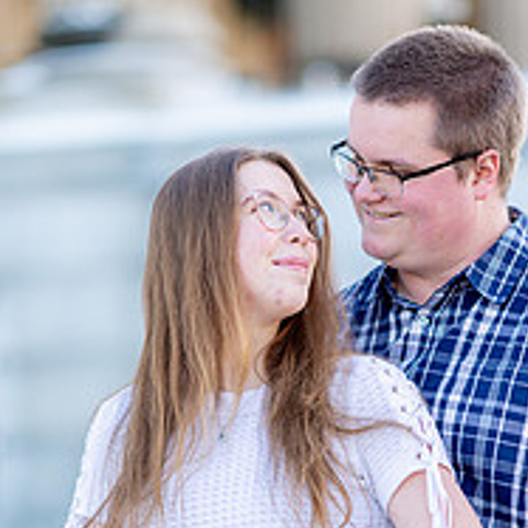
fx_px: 3003
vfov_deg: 10.0
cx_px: 370
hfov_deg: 10.0
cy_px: 500
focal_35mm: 174
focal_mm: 85
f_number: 1.4
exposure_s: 1/1600
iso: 125
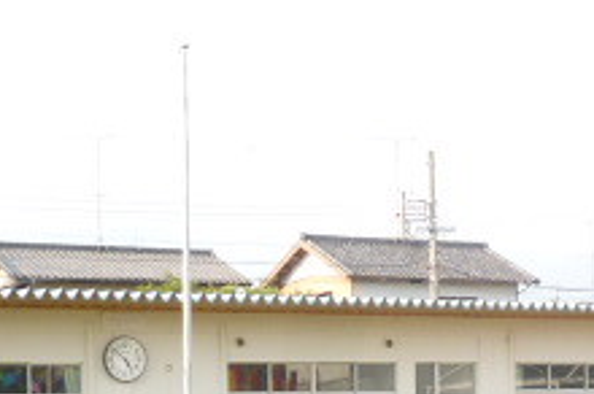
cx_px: 386
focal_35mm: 100
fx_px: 1648
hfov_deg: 20.4
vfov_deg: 13.3
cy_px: 464
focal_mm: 5.8
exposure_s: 1/250
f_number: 4
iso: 100
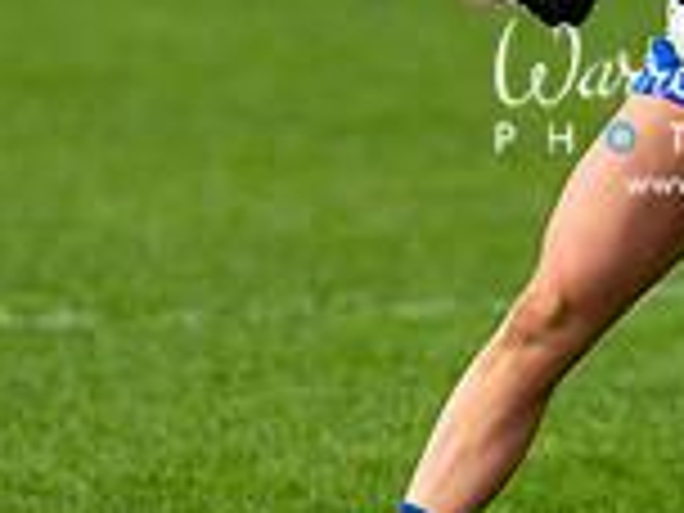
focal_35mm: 1153
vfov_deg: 1.3
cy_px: -4
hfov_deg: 1.7
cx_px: 788
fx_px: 22783
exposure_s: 1/5000
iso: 400
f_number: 2.8
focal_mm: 210
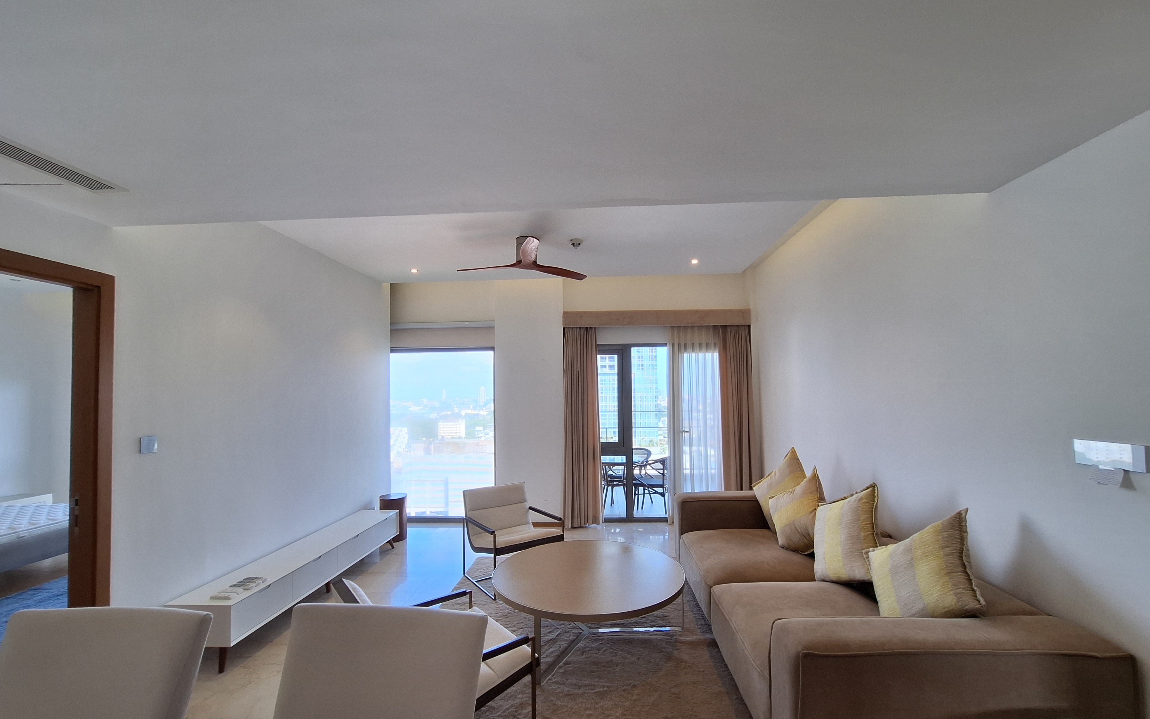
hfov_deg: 105.3
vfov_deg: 78.5
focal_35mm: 14
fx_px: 439
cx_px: 569
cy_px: 384
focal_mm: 1.74
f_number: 2.2
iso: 40
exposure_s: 1/100
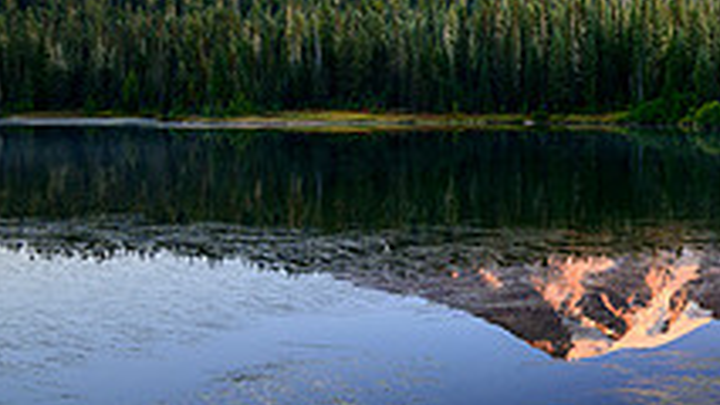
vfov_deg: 29.4
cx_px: 852
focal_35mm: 40
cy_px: 120
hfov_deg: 38.3
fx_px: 764
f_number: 8
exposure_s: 1/5
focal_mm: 14
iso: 64
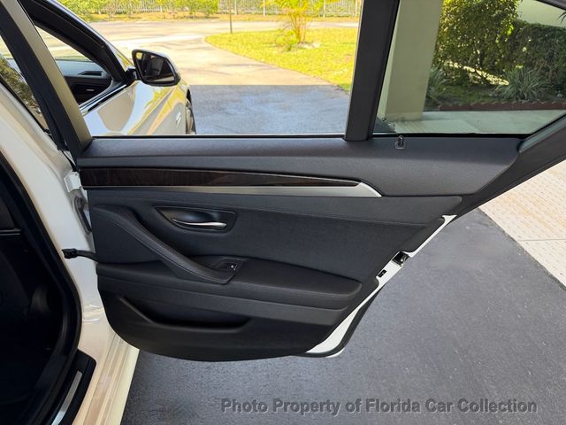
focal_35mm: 24
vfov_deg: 56.8
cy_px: 212
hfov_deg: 71.6
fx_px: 392
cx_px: 283
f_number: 1.78
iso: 100
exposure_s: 1/155
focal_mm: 6.76
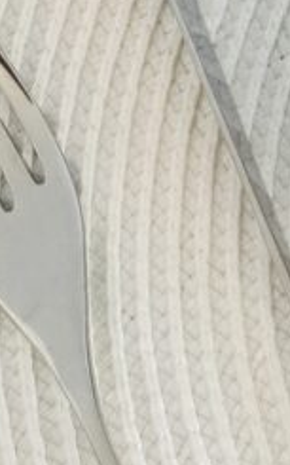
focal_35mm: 124
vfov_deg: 16.8
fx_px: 1569
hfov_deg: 9.9
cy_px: 171
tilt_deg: -81.7
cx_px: 540
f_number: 1.8
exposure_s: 1/50
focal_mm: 3.99
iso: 320
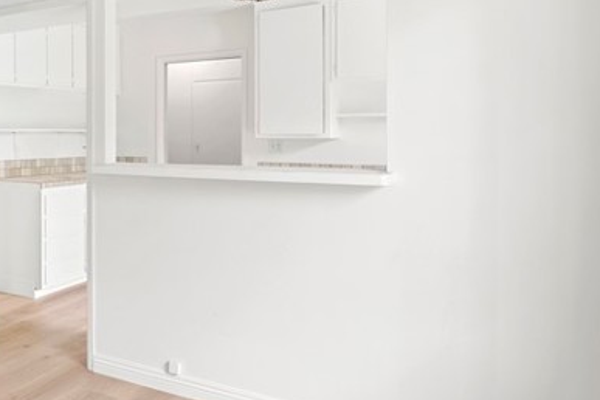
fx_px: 617
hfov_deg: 43.4
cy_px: 117
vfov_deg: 35.4
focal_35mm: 37
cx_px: -17
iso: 200
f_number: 11
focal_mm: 14
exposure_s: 1/2.5
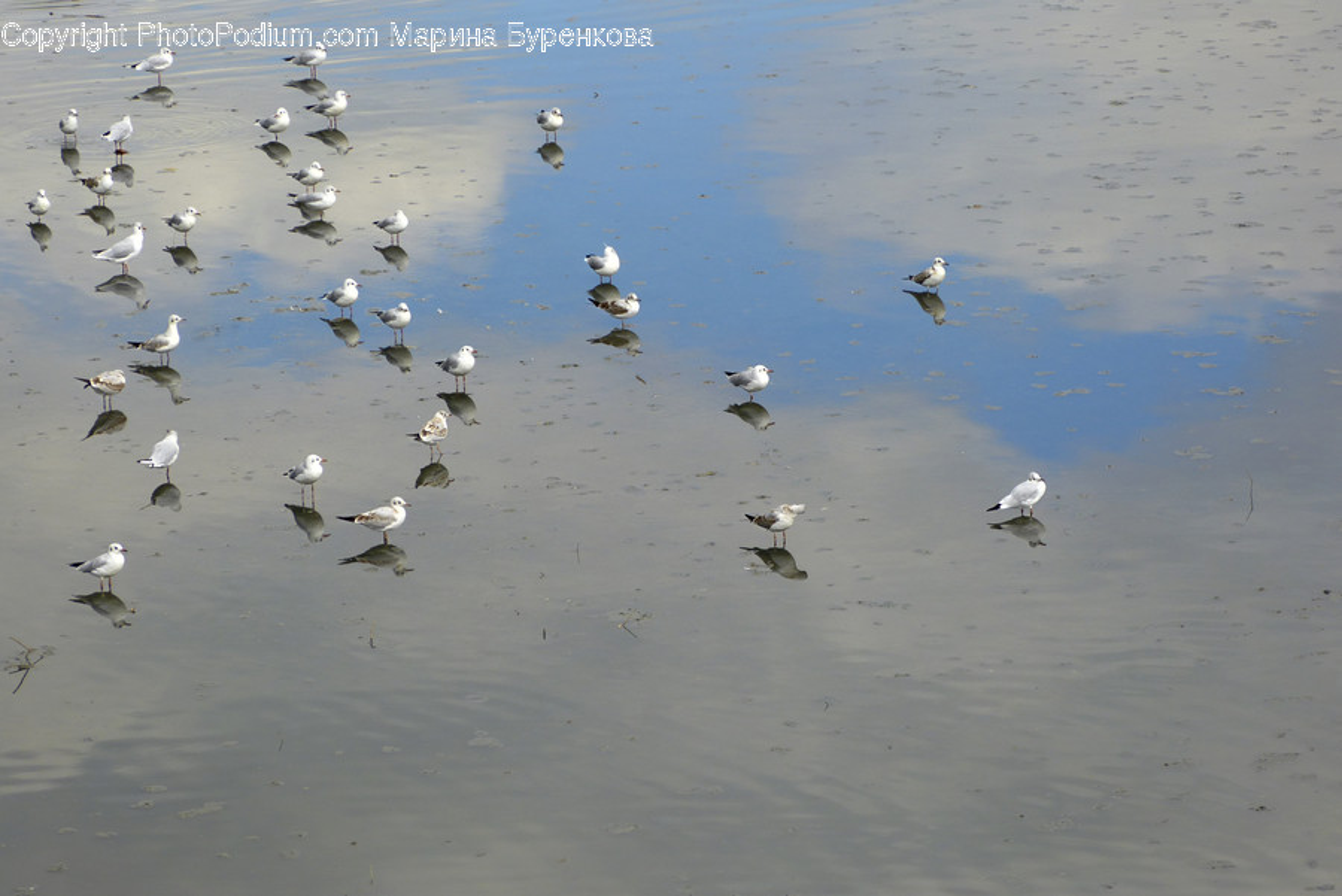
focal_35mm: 158
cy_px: 448
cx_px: 671
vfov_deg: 8.7
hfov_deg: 13.0
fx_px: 5892
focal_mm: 27.3
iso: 100
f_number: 3.7
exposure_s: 1/400
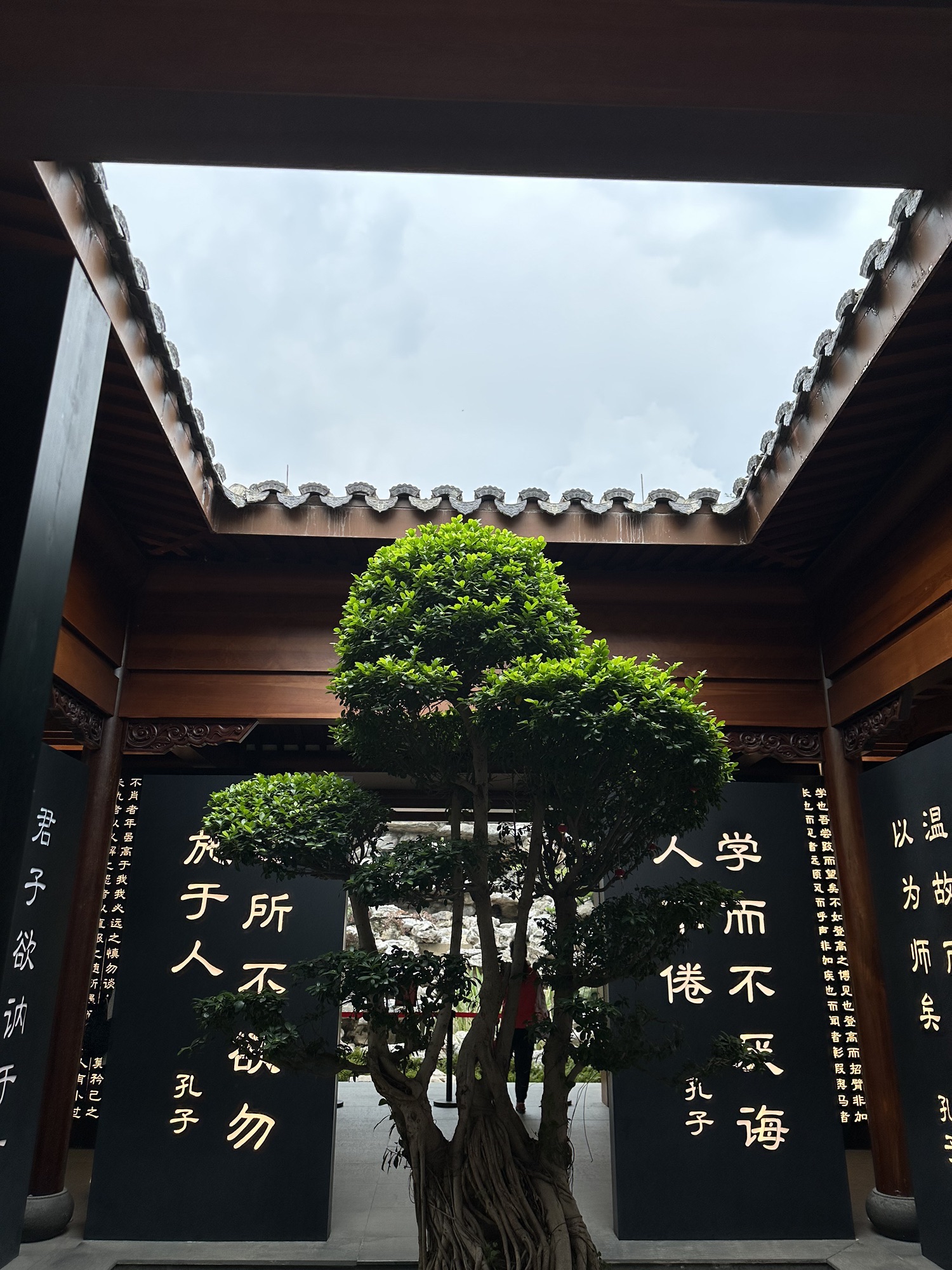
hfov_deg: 56.8
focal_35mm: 24
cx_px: 476
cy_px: 635
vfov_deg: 71.6
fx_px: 880
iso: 80
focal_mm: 6.86
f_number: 1.78
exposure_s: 1/491
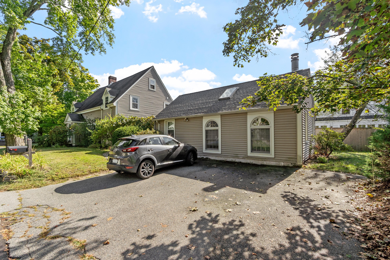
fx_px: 162
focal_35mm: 15
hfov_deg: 100.4
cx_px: 195
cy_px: 130
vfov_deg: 77.3
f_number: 8
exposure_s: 1/160
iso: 100
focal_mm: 10
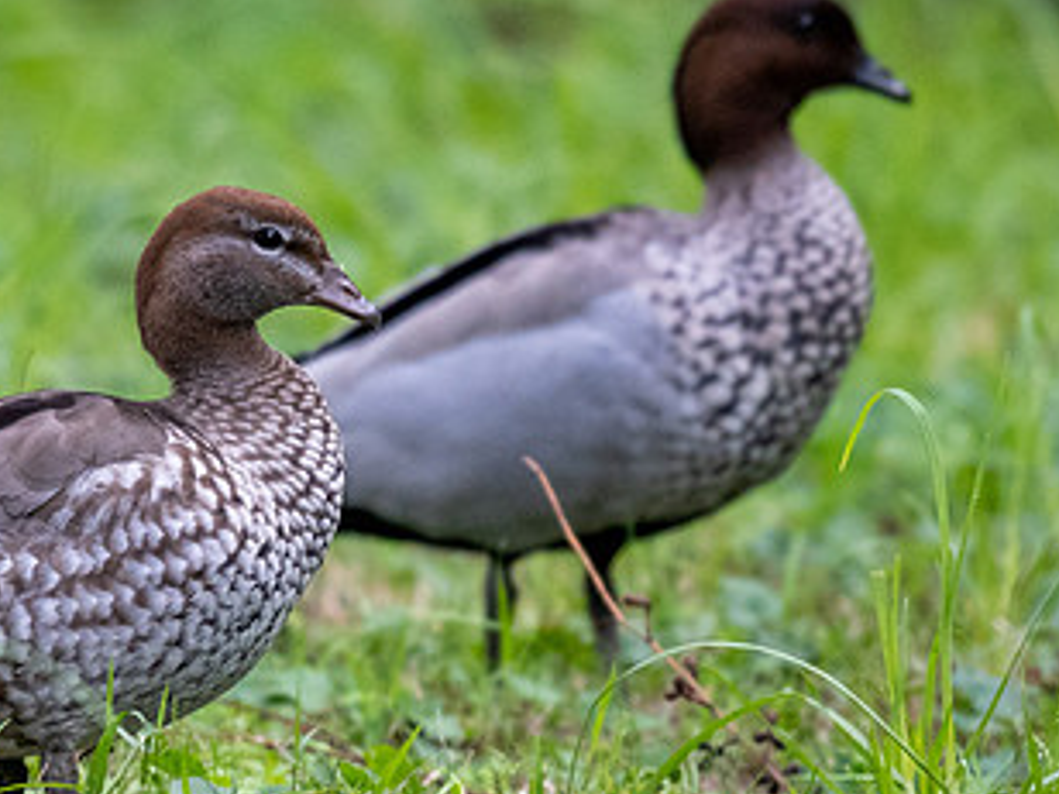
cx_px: 360
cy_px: 408
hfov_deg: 1.6
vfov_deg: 1.2
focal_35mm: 1267
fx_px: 38761
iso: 1800
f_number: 5.6
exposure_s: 1/200
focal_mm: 390
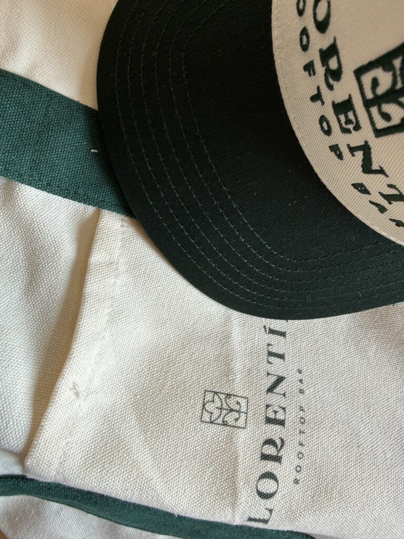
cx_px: 202
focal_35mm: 24
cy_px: 270
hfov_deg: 56.8
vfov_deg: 71.6
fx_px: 373
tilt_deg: -79.0
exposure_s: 1/99
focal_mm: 2.22
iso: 50
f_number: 2.2
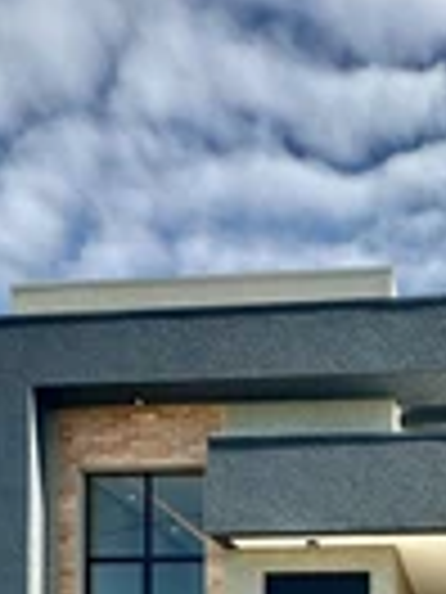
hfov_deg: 32.7
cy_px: 752
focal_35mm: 41
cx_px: 428
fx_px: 704
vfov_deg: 34.3
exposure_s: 1/1600
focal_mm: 2.22
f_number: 2.2
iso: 50
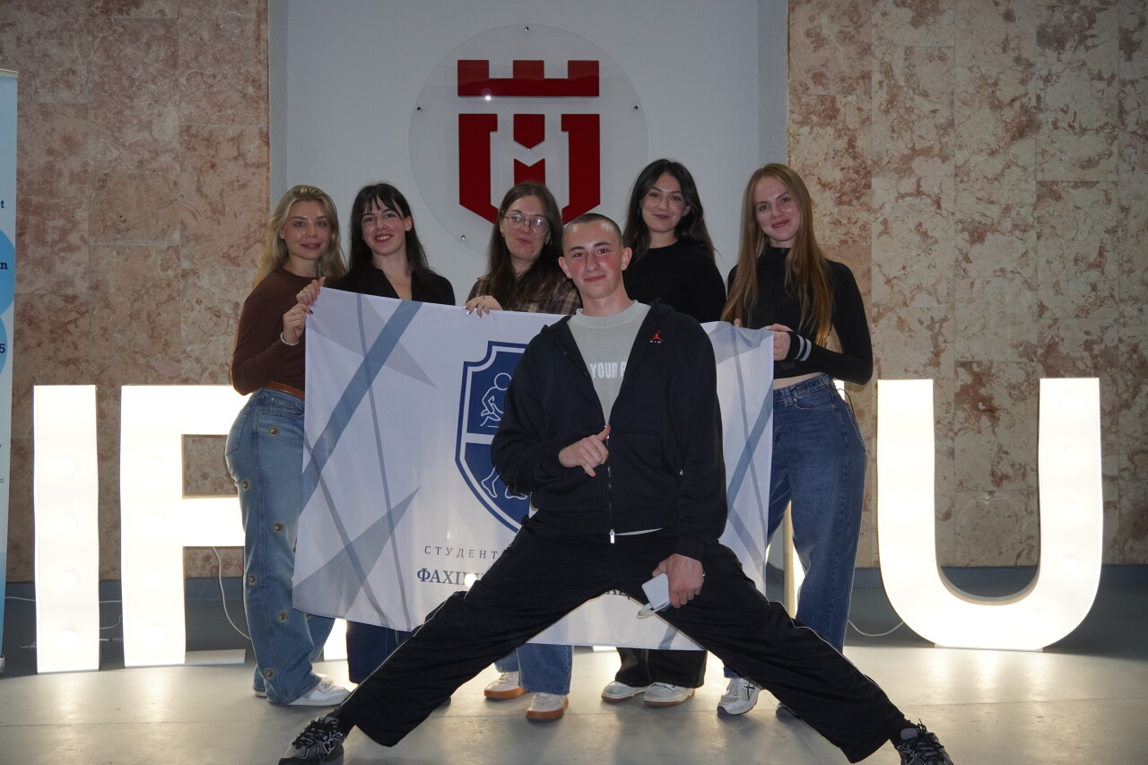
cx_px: 574
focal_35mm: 45
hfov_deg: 43.6
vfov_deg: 29.9
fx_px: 1435
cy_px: 382
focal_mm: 30
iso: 800
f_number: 5
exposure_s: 1/125
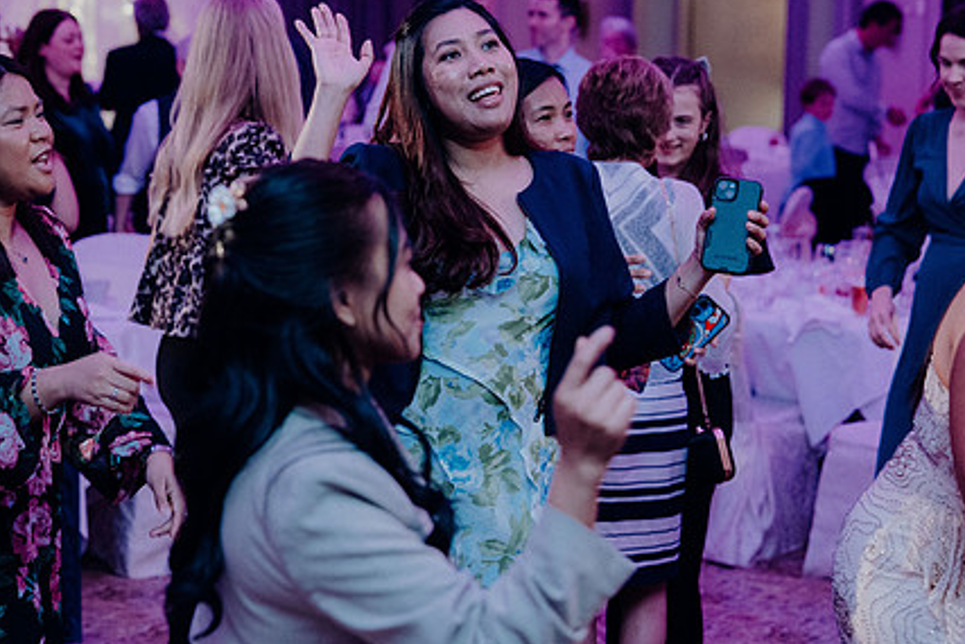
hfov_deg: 21.5
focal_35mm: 95
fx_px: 2547
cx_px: 466
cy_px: 243
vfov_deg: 14.4
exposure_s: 1/160
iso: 3200
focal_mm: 70
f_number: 3.5
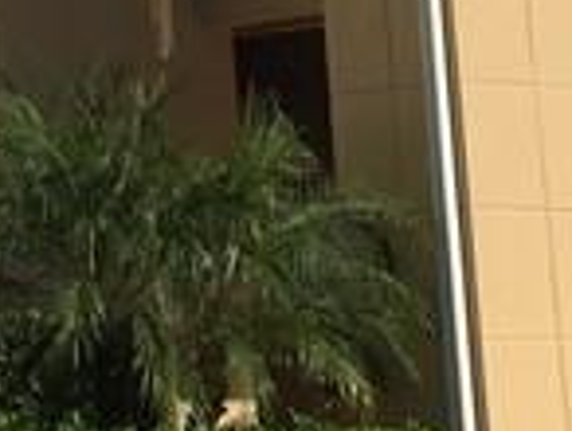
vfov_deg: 6.6
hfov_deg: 9.5
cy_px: -909
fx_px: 3360
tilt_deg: +20.1
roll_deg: +0.7
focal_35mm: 203
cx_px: -270
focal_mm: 4.15
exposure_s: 1/3077
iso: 25
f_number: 2.2
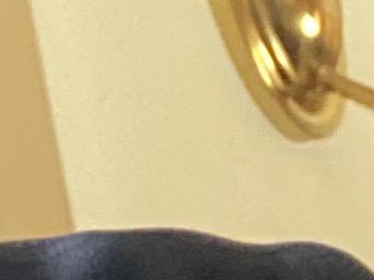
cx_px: -802
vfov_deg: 5.3
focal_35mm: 262
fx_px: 2829
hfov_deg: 6.7
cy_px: -549
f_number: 2.2
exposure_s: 1/30
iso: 400
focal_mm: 2.71
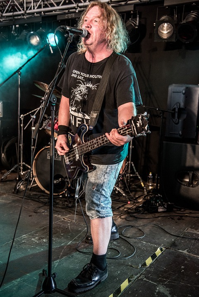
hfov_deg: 35.1
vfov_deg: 50.7
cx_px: 100
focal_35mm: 38
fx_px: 315
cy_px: 148
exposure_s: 1/125
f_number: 3.5
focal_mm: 38
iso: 500
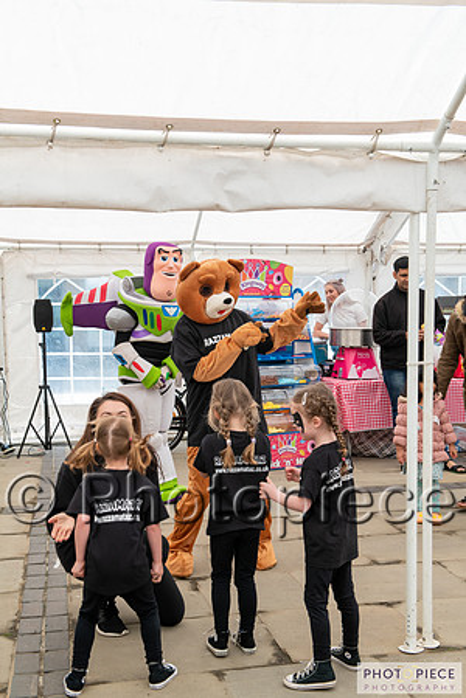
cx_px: 233
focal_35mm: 48
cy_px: 349
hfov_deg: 28.1
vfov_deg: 41.1
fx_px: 932
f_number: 6.3
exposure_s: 1/250
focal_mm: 48
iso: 500
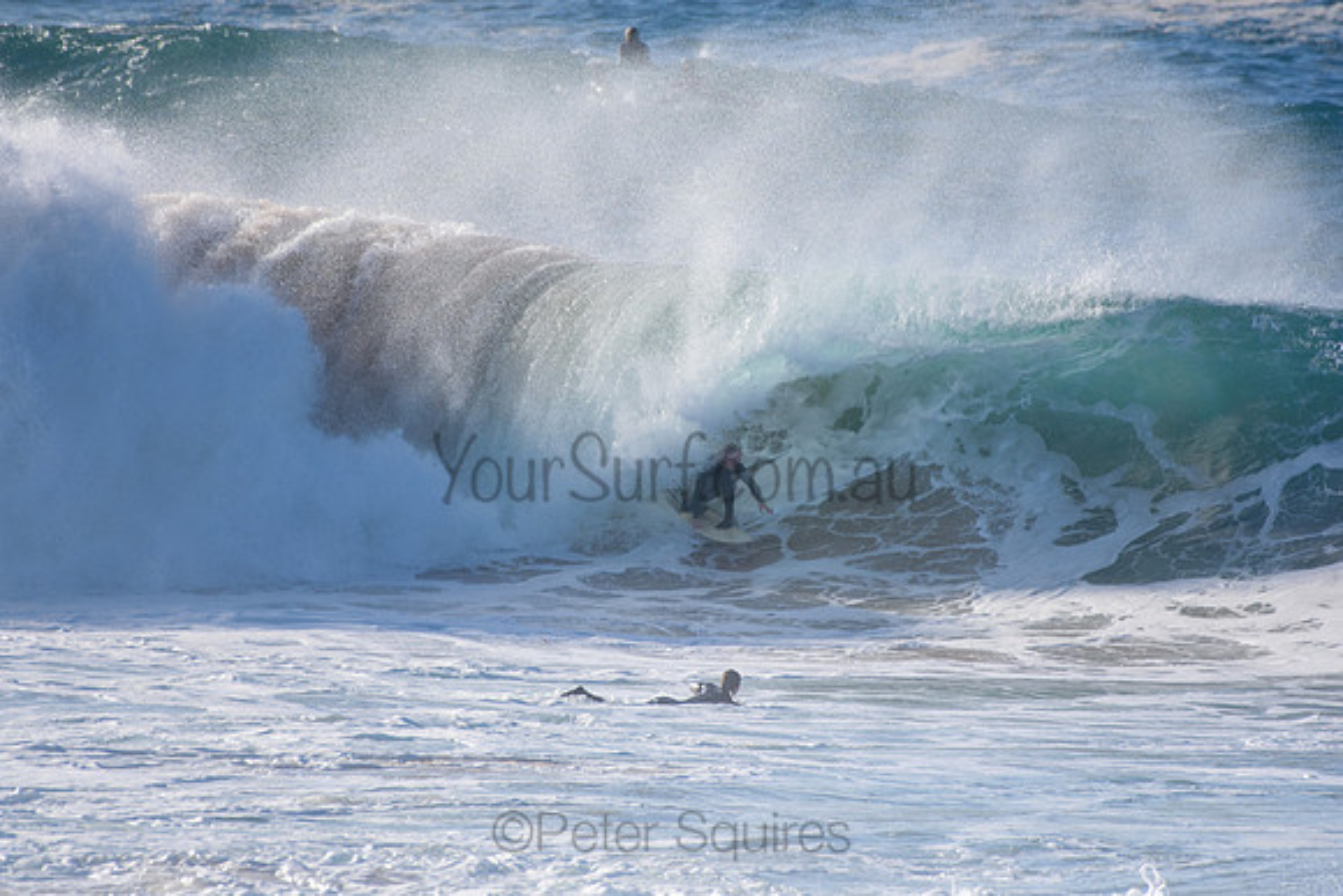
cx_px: 672
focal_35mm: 750
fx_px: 27984
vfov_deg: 1.8
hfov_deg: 2.7
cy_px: 448
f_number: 5.6
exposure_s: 1/2000
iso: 320
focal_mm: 500
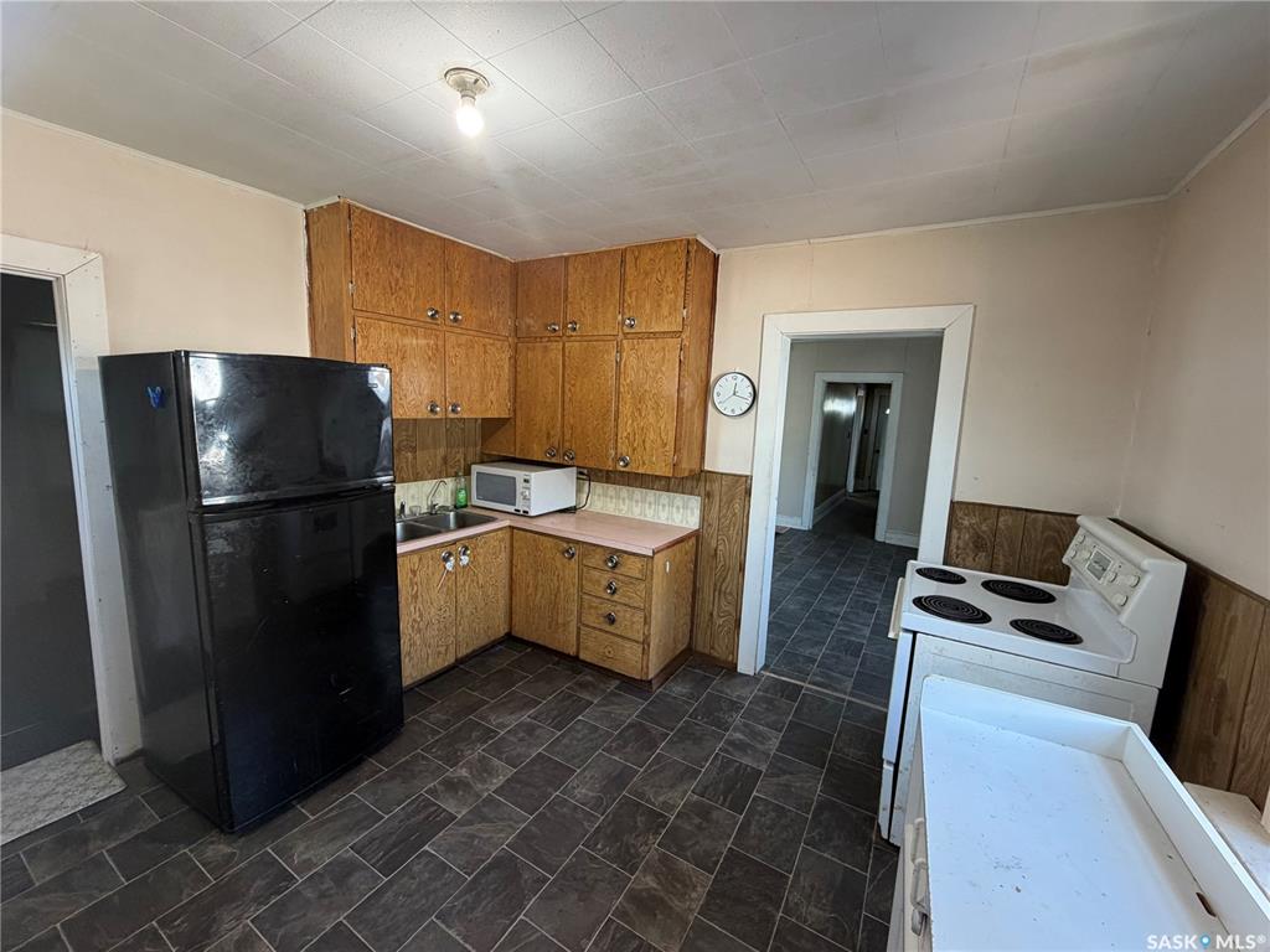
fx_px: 514
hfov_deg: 102.1
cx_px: 635
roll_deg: -3.3
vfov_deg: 85.7
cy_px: 476
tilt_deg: -8.2
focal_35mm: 14
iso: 250
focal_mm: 2.22
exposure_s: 1/60
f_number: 2.2
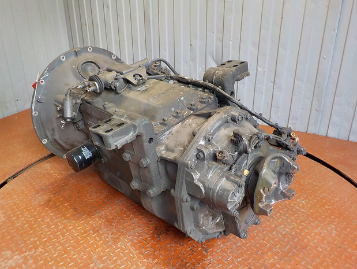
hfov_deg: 58.3
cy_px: 135
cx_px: 178
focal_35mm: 31
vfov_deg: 45.5
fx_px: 320
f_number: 3.3
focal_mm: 4.1
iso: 250
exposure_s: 1/30
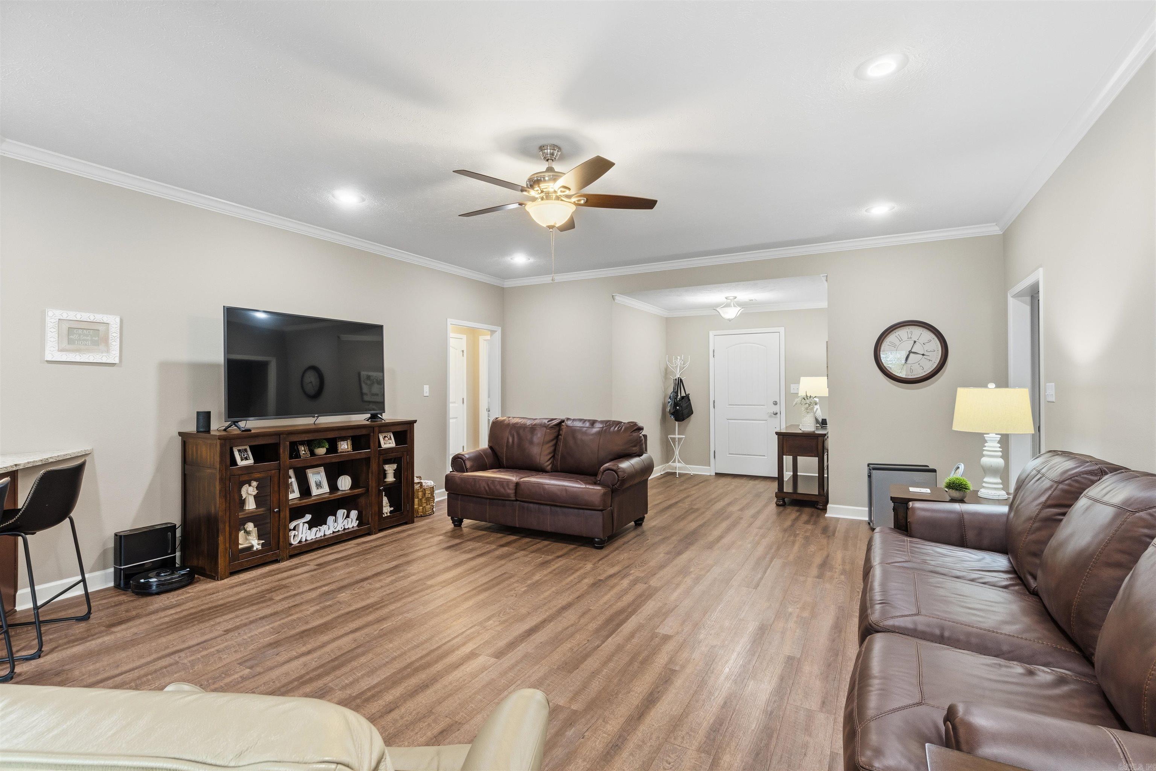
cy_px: 386
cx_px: 578
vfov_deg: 72.1
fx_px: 530
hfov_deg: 95.0
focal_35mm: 16
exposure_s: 1/6
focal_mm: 11
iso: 400
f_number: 8
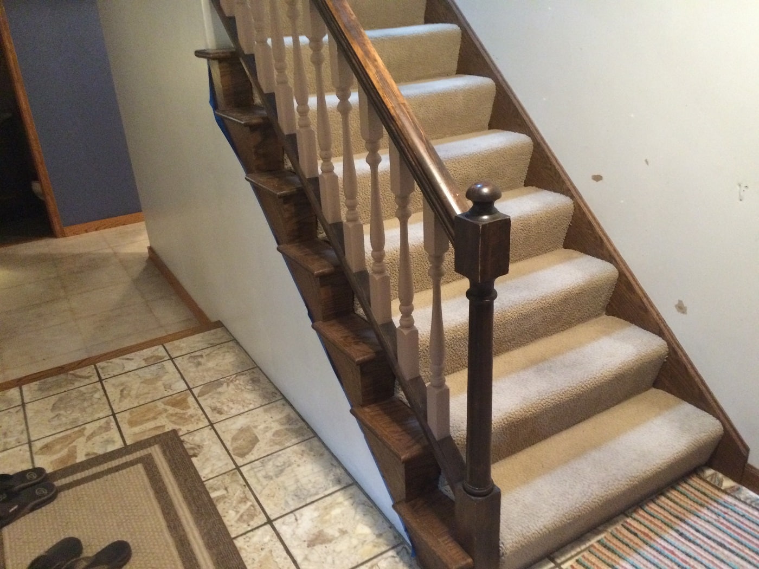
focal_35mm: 29
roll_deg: +1.4
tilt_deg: -23.2
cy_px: 284
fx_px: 636
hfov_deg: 61.7
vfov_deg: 48.2
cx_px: 380
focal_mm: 4.15
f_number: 2.2
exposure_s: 1/20
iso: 320
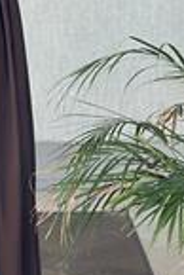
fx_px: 1331
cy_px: 23
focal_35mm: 174
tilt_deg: -21.8
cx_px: -63
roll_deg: +1.9
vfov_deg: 11.7
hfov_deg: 7.8
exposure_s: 1/60
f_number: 1.78
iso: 160
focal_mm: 6.86
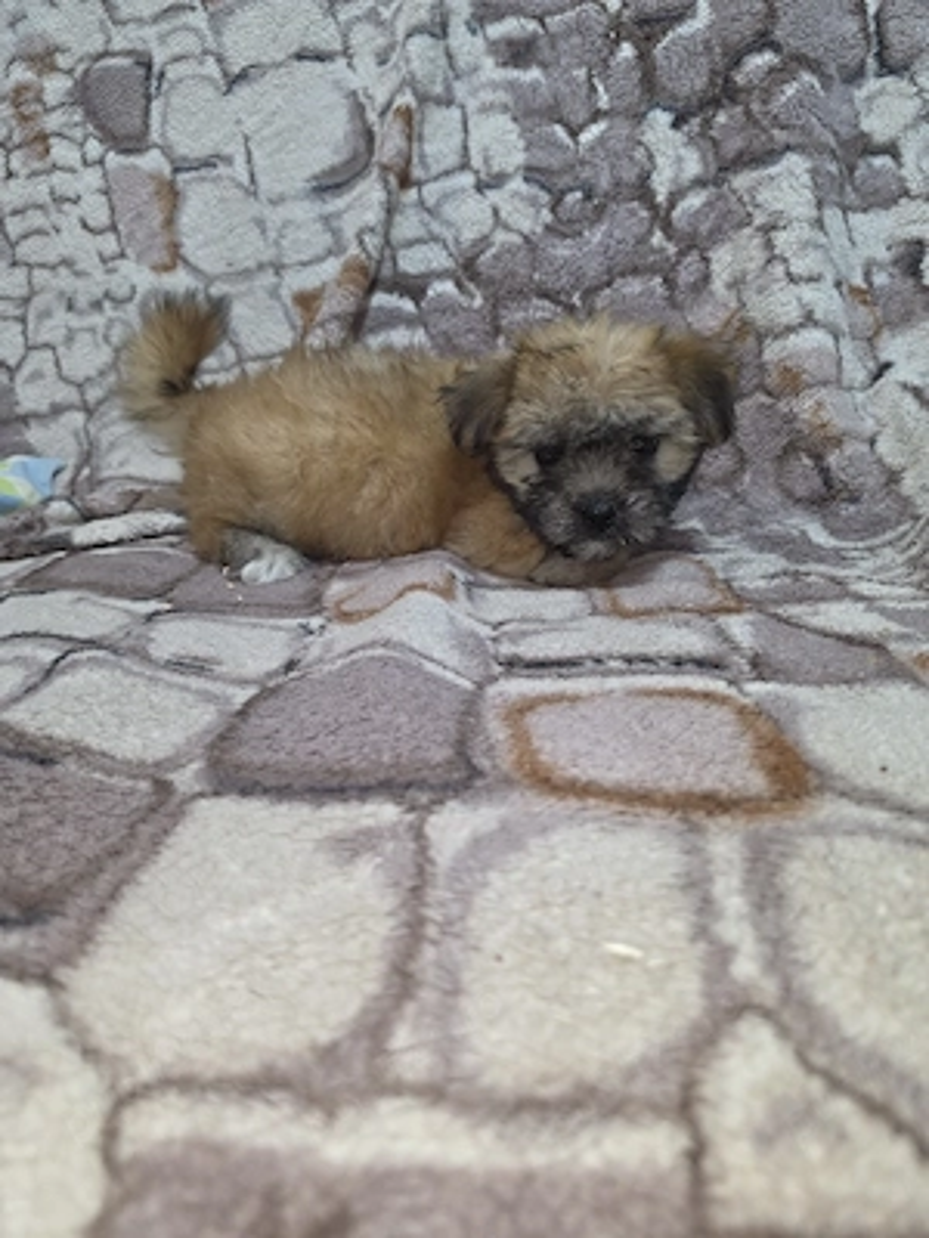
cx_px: 464
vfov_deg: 73.9
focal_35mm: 23
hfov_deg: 58.9
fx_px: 823
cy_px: 619
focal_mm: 6.5
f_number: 1.4
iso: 250
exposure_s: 1/50.3
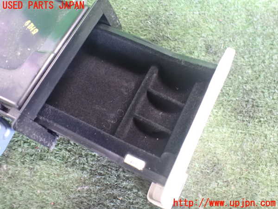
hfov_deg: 60.0
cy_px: 104
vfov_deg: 46.8
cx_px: 139
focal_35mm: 30
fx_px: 241
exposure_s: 1/30
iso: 1600
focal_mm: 5.4
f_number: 2.3
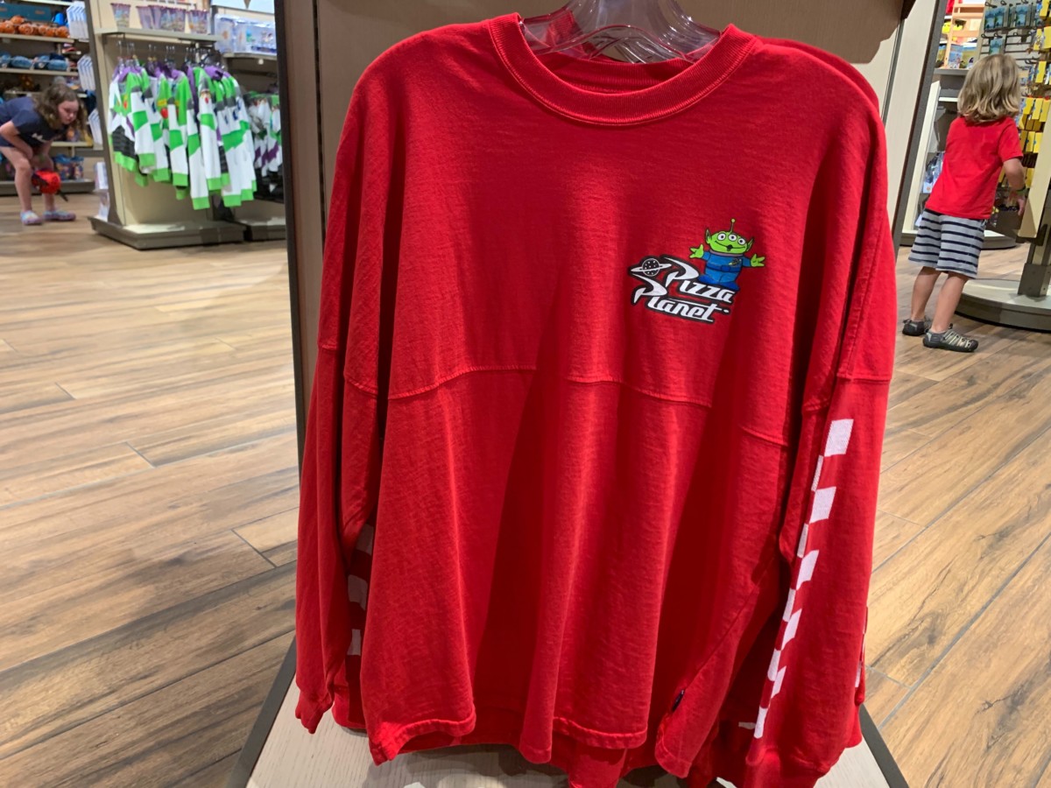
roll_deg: -3.4
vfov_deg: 53.1
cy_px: 394
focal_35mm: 26
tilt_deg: -18.0
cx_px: 526
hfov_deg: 67.3
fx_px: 789
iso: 250
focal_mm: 4.25
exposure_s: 1/60
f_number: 1.8
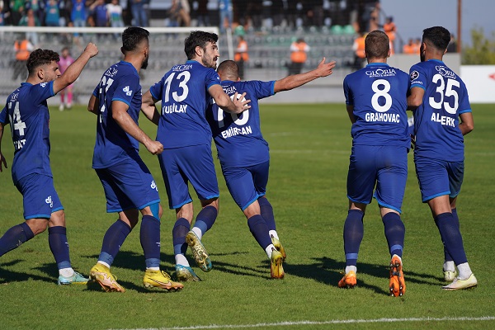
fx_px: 3190
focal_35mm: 232
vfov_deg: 5.9
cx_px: 248
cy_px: 165
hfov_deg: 8.9
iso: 100
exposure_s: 1/800
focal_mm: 232
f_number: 5.6
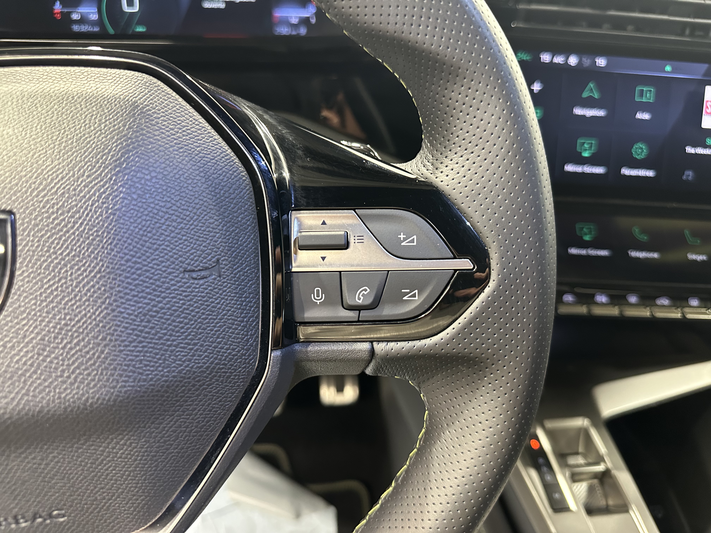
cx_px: 356
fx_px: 493
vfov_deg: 56.8
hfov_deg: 71.6
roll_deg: -2.5
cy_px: 266
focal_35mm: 24
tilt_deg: -27.2
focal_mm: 6.86
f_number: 1.78
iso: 640
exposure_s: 1/50
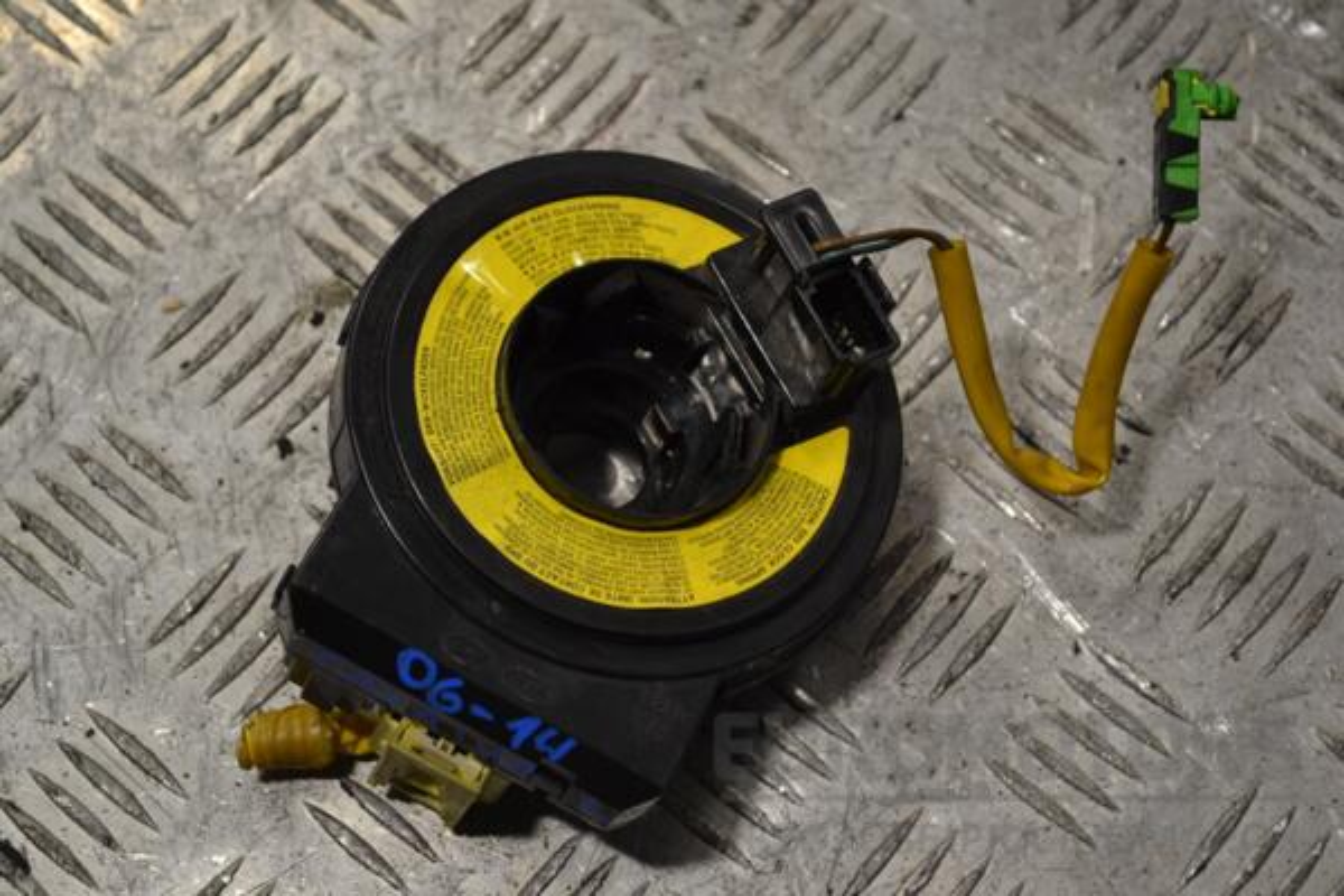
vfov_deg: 18.9
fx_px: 2688
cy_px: 448
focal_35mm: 72
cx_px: 672
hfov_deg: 28.1
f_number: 5.6
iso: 360
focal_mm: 48
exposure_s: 1/125
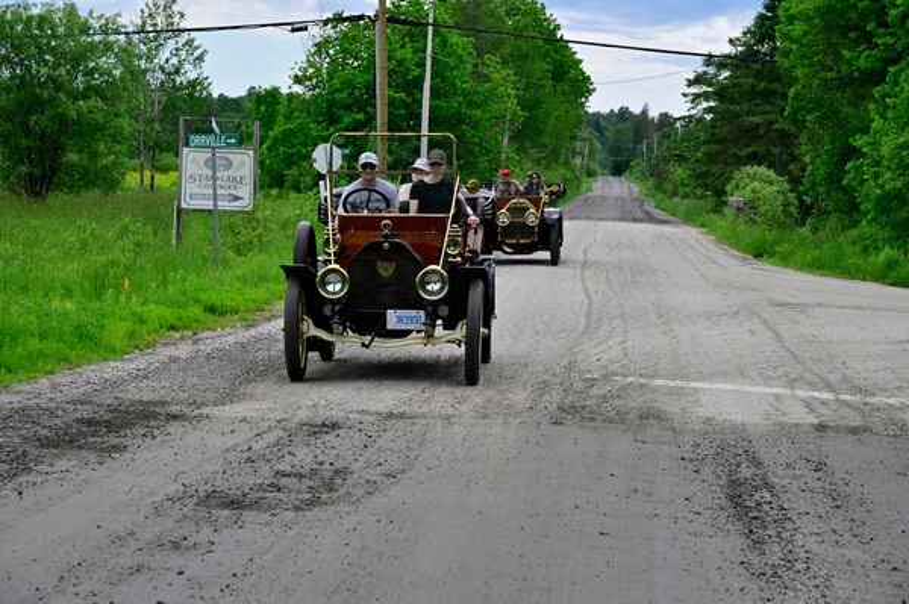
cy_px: 302
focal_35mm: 92
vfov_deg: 14.8
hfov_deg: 22.2
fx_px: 2321
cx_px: 454
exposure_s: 1/250
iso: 125
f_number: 9
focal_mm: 92
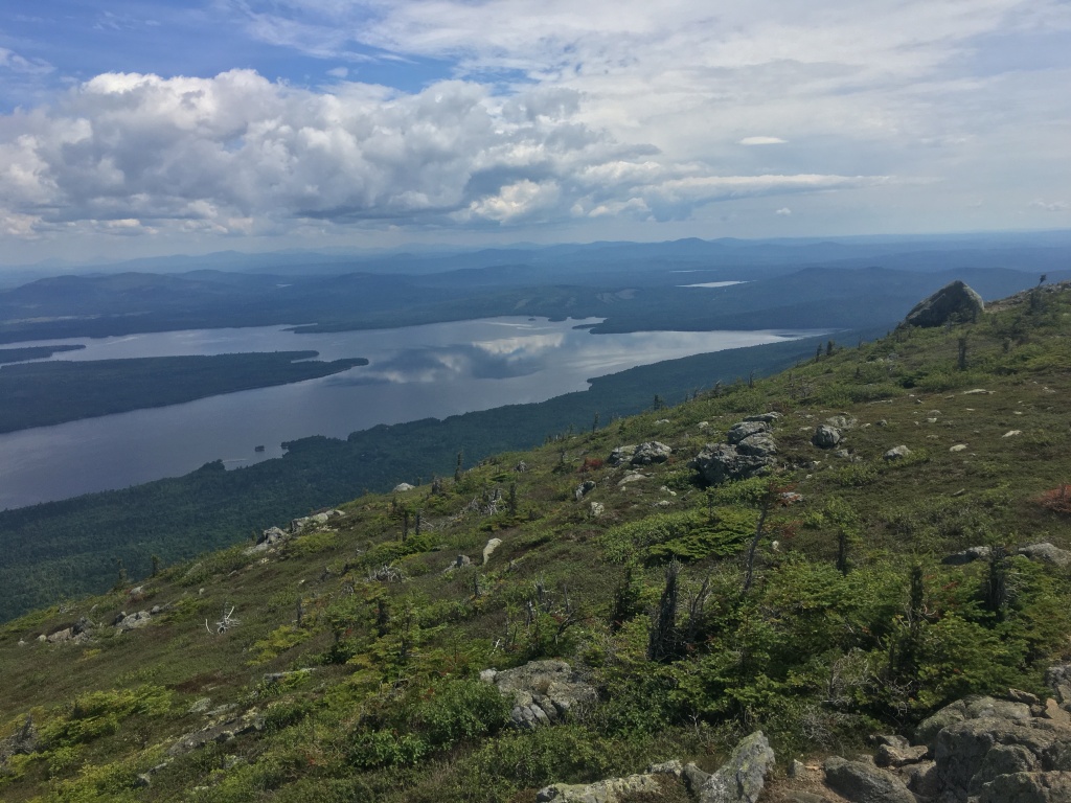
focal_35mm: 29
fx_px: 897
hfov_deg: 61.7
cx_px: 536
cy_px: 402
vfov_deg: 48.2
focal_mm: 4.15
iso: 25
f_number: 2.2
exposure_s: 1/2137
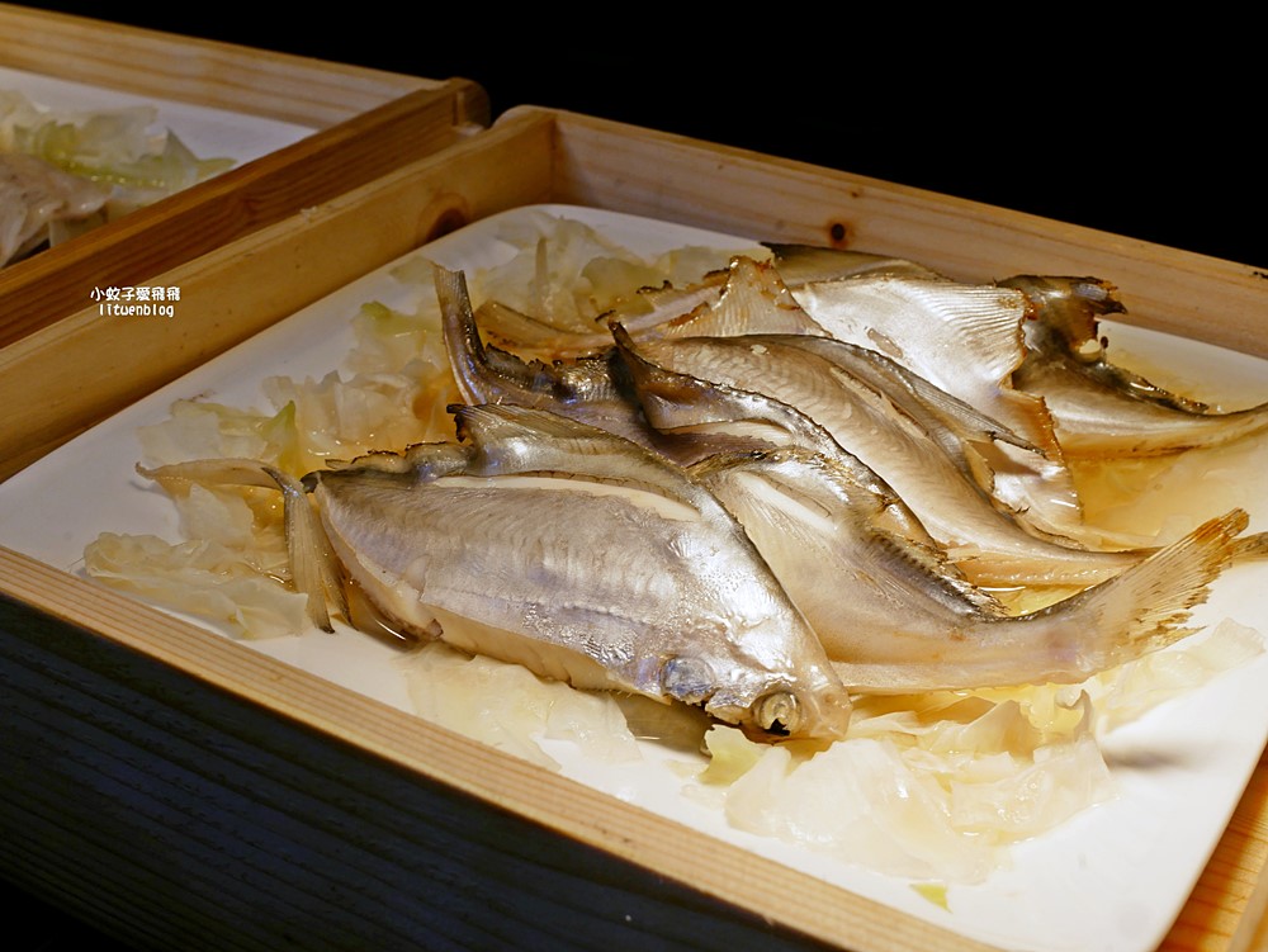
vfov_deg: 29.1
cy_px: 476
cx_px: 634
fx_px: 1832
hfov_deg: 38.2
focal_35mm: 50
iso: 200
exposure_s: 1/125
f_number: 9
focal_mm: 25
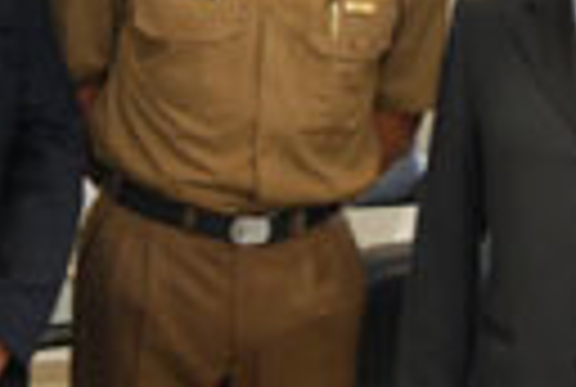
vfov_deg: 13.1
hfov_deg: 19.8
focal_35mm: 103
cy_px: -54
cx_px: 284
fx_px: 1652
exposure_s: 1/30
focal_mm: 22
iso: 800
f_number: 10
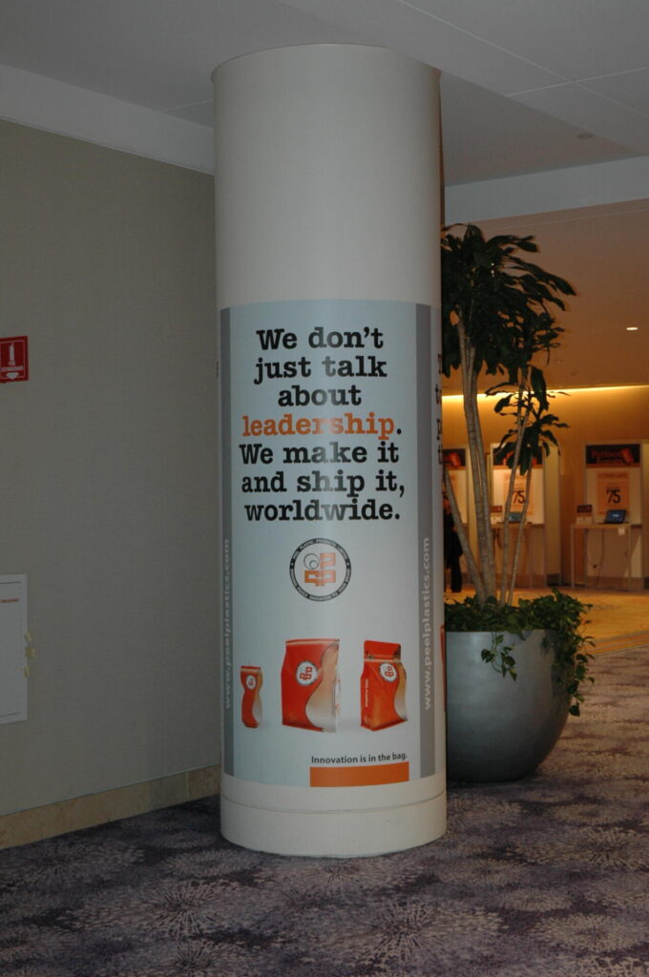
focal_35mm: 57
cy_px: 488
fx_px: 1545
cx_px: 324
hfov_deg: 23.7
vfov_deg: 35.1
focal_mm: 38
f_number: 4.2
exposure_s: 1/60
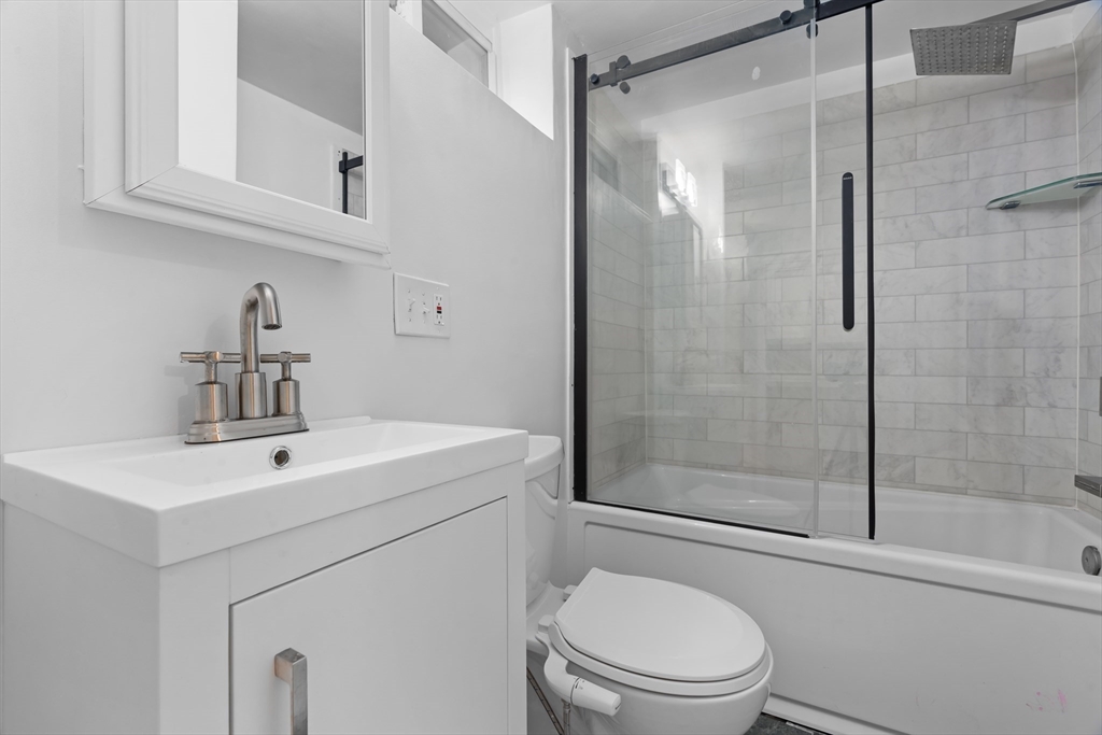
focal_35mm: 16
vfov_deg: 73.8
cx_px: 551
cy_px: 368
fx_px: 490
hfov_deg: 96.7
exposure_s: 3.2
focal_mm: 16
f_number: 11
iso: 320
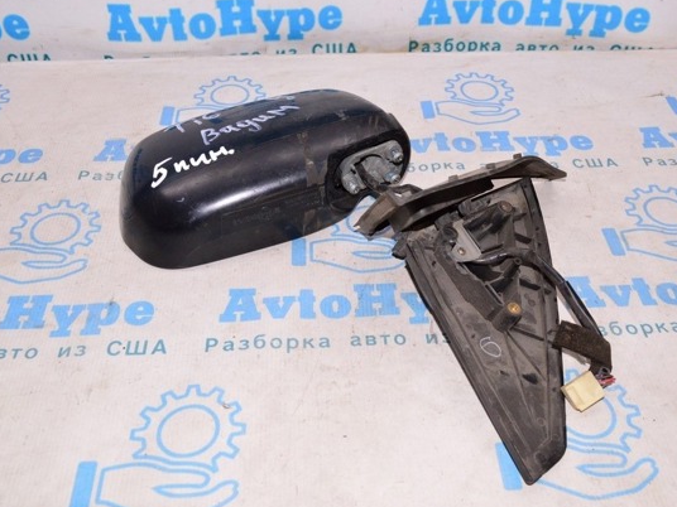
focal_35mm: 40
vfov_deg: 36.3
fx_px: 774
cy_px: 249
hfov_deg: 47.2
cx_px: 364
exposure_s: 1/200
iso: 1600
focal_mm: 23
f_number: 8
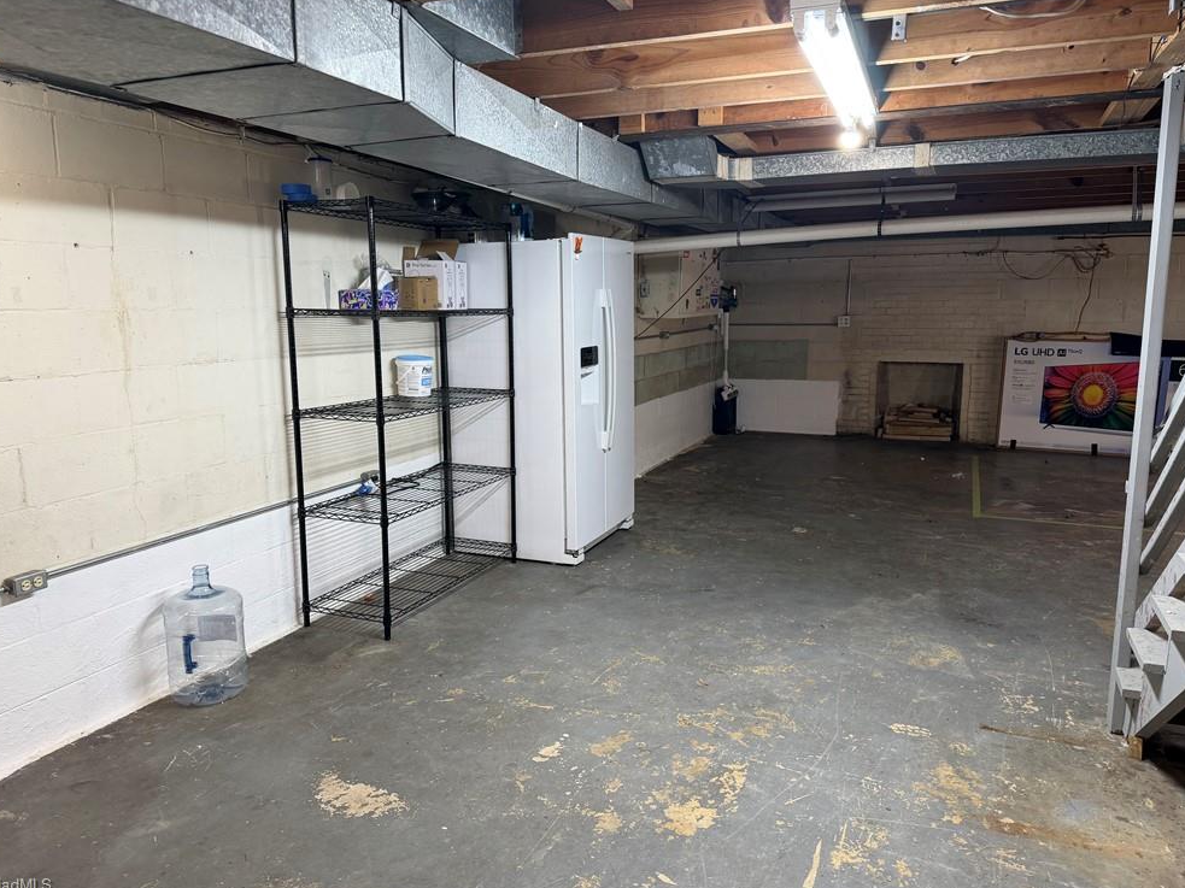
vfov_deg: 54.9
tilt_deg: -9.3
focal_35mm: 25
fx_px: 856
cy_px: 434
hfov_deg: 69.4
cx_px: 582
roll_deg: +0.9
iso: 160
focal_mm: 6.76
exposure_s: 1/60
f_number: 1.78
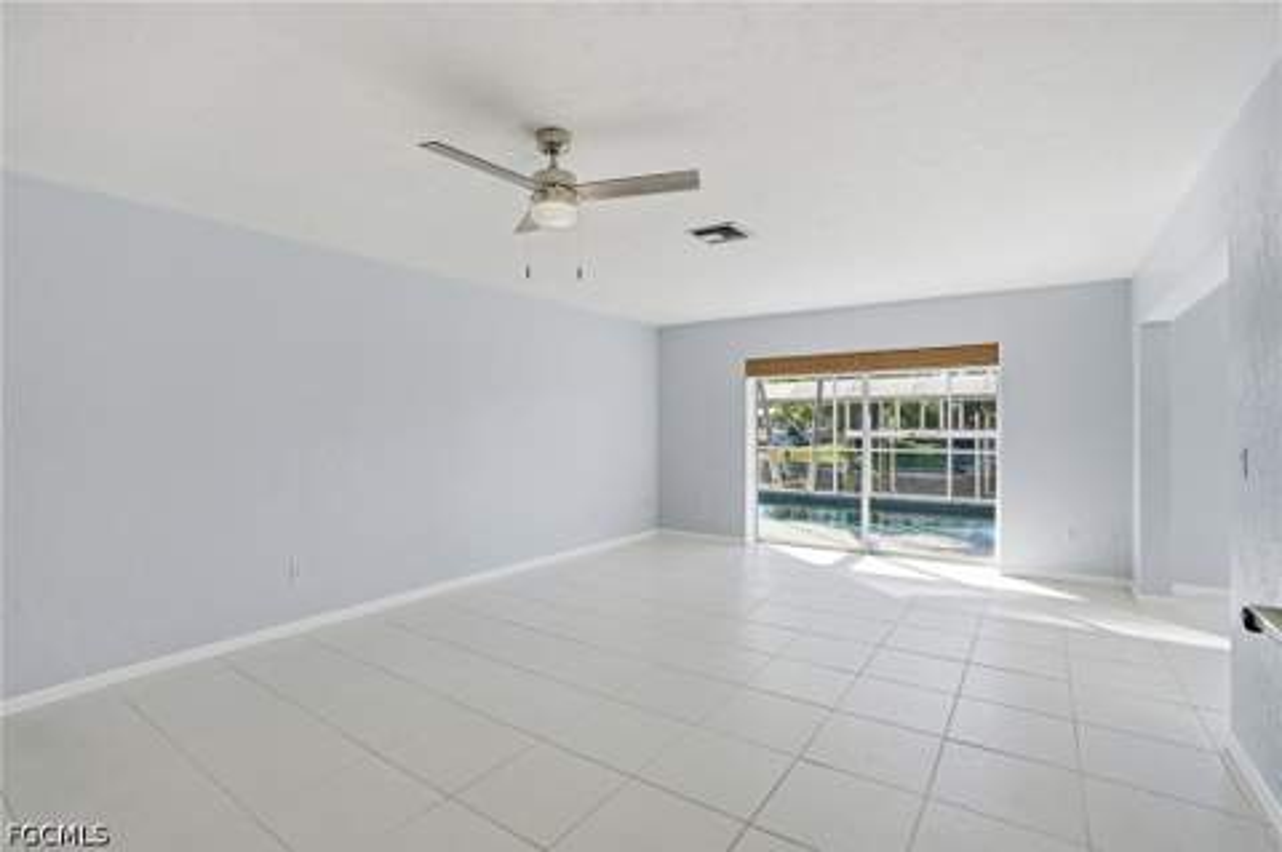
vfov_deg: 73.6
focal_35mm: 16
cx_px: 641
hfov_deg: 96.8
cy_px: 426
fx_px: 569
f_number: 9
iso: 200
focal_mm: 16
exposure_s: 1/200
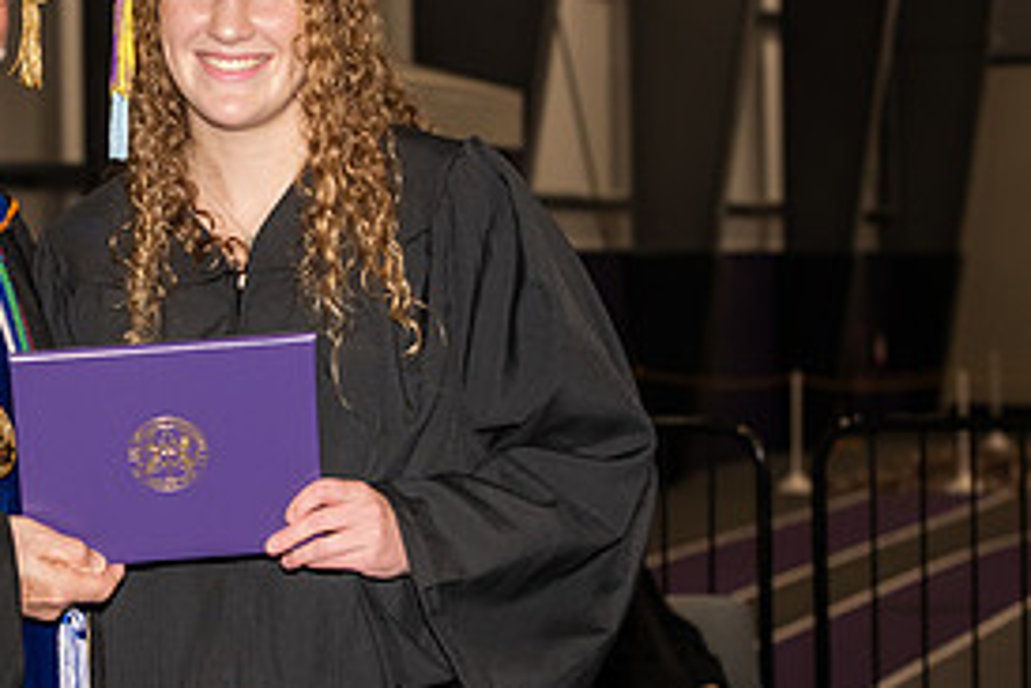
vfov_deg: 9.3
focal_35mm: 148
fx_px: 4241
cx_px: 53
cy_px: 325
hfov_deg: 13.7
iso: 1000
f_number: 5.6
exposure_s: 1/200
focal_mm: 70
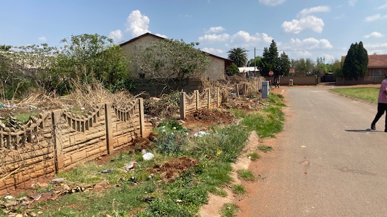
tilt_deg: -10.0
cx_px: 192
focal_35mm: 28
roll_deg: +1.0
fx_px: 287
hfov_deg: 67.9
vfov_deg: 41.4
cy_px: 116
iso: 32
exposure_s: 1/3205
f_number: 1.8
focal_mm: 4.25
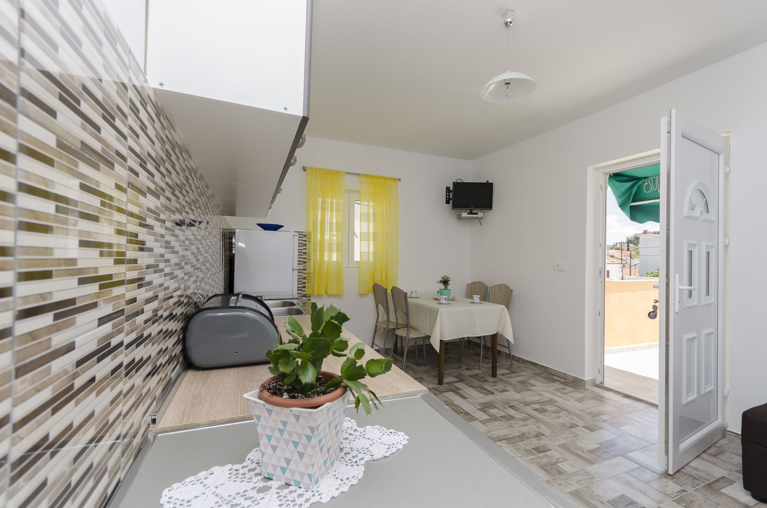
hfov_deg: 100.5
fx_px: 319
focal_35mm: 15
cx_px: 384
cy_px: 254
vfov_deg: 77.1
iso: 100
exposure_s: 1/100
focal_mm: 10
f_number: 6.3
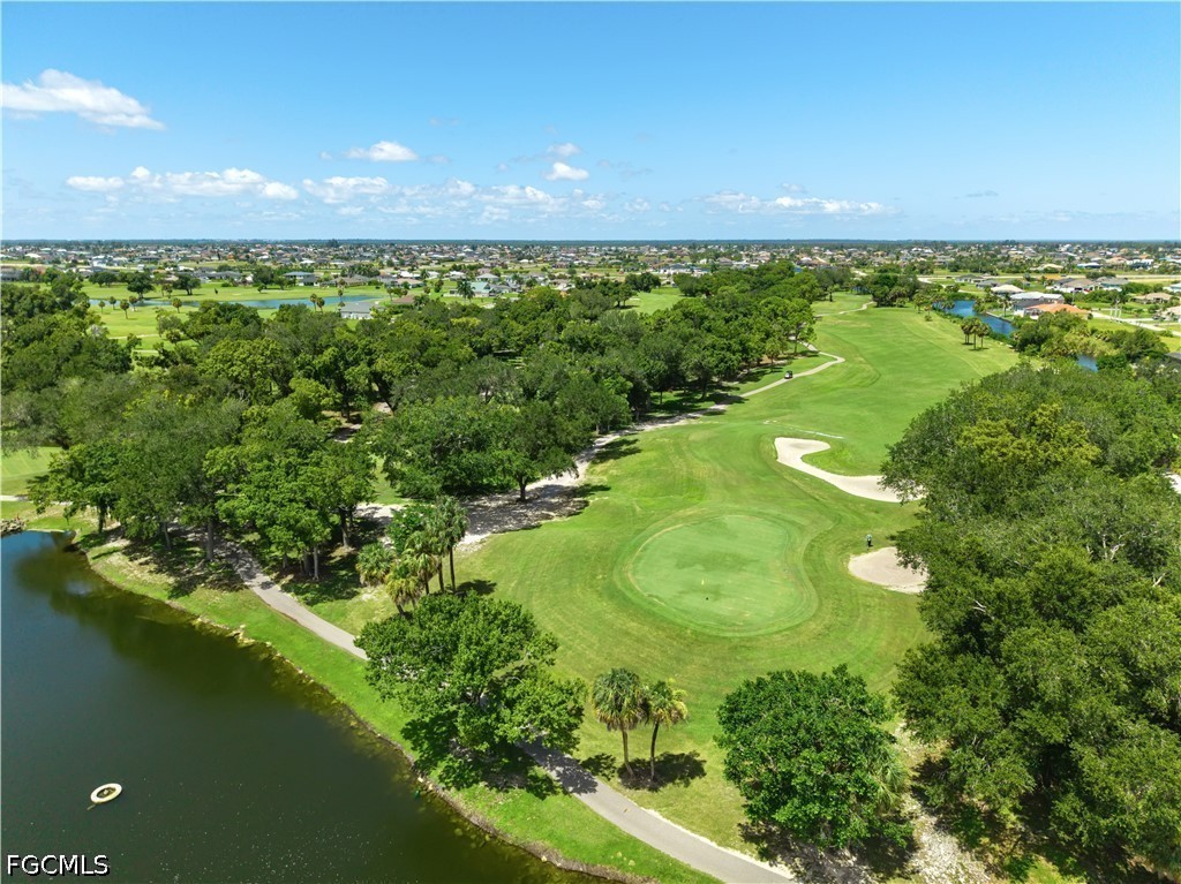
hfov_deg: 71.6
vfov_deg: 56.8
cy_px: 442
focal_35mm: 24
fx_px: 818
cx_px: 590
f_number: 1.8
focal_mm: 8.67
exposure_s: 1/500
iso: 100
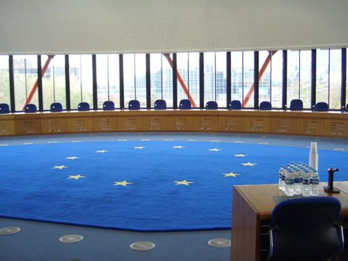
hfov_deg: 47.9
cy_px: 130
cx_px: 174
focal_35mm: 39
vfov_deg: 36.8
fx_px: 392
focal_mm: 8
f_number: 2.8
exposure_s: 1/80
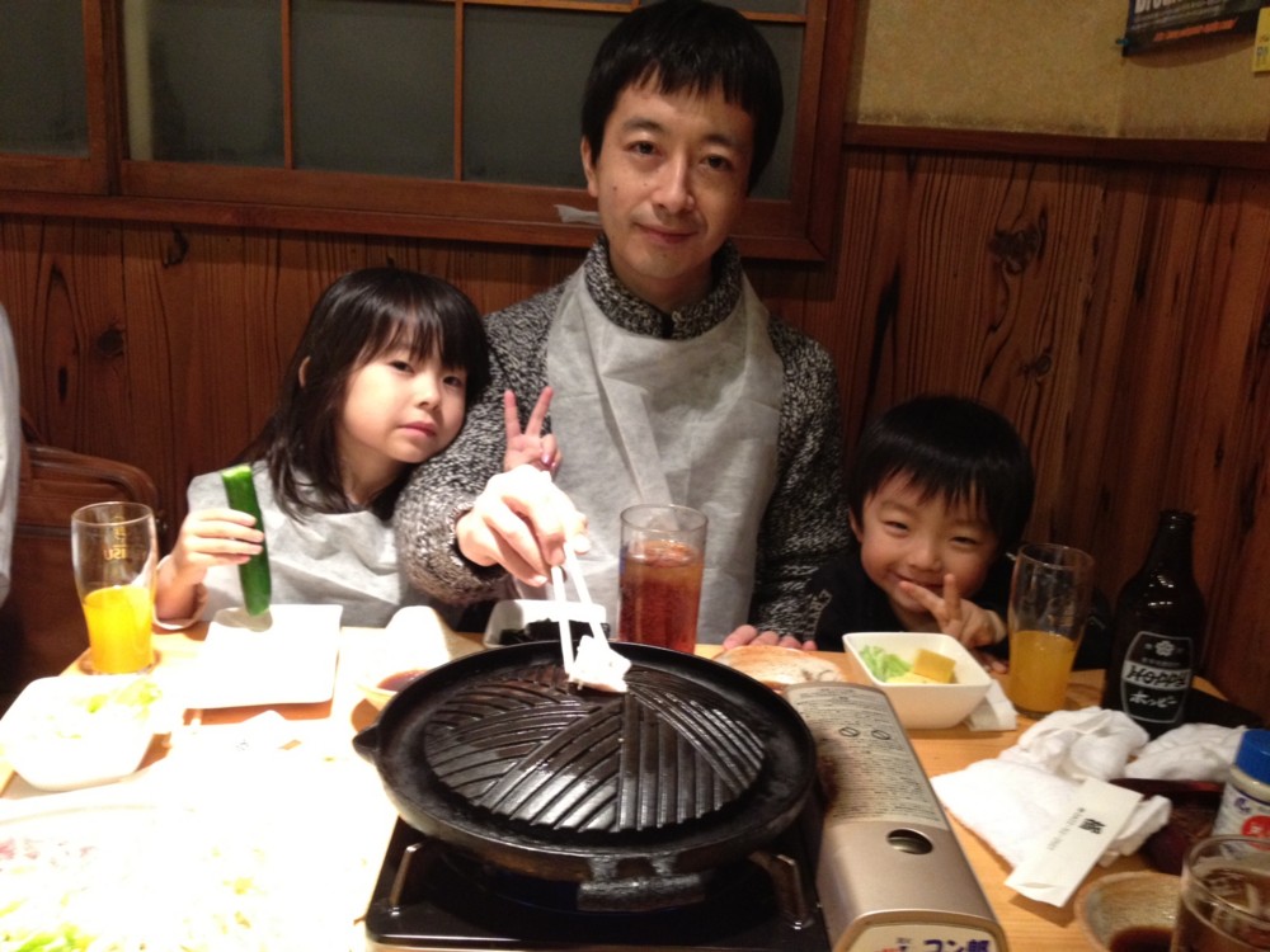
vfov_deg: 40.7
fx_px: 1284
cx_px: 635
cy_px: 476
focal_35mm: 35
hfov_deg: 52.6
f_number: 2.4
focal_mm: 4.28
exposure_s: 1/20
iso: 320
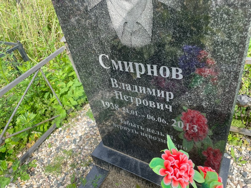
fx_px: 189
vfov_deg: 53.1
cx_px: 126
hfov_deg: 67.3
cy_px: 94
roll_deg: +11.0
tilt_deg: -37.9
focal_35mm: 26
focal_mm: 4.2
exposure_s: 1/836
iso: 32
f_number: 1.6
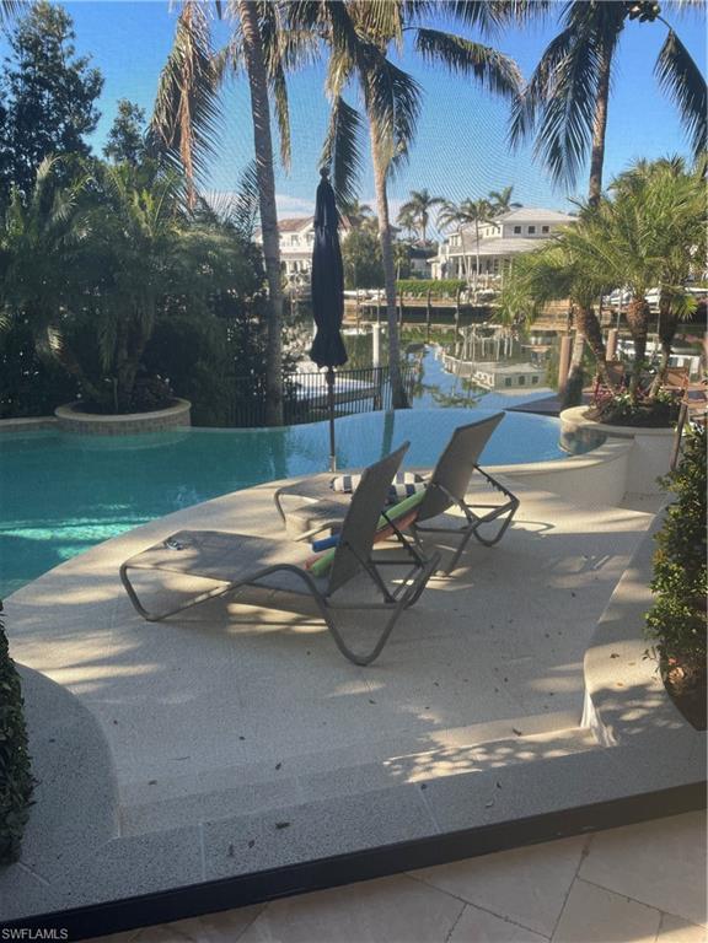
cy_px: 472
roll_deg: +0.9
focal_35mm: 26
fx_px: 709
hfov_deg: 53.1
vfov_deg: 67.3
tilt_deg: -15.8
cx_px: 354
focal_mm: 4.2
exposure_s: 1/406
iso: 32
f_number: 1.6
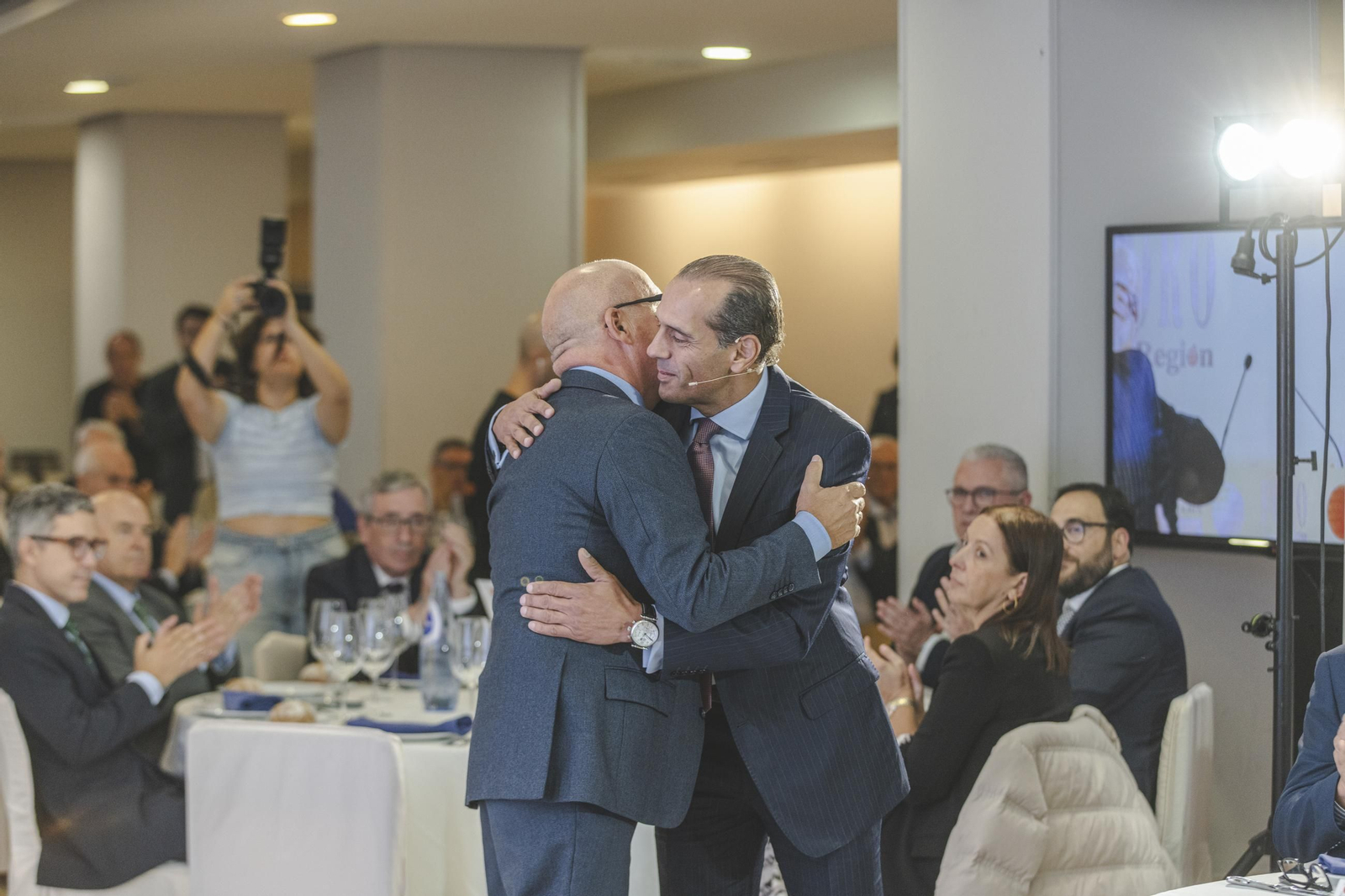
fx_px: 3548
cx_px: 672
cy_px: 448
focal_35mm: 95
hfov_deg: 21.5
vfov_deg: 14.4
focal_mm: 95
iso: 2000
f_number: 3.2
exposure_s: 1/250
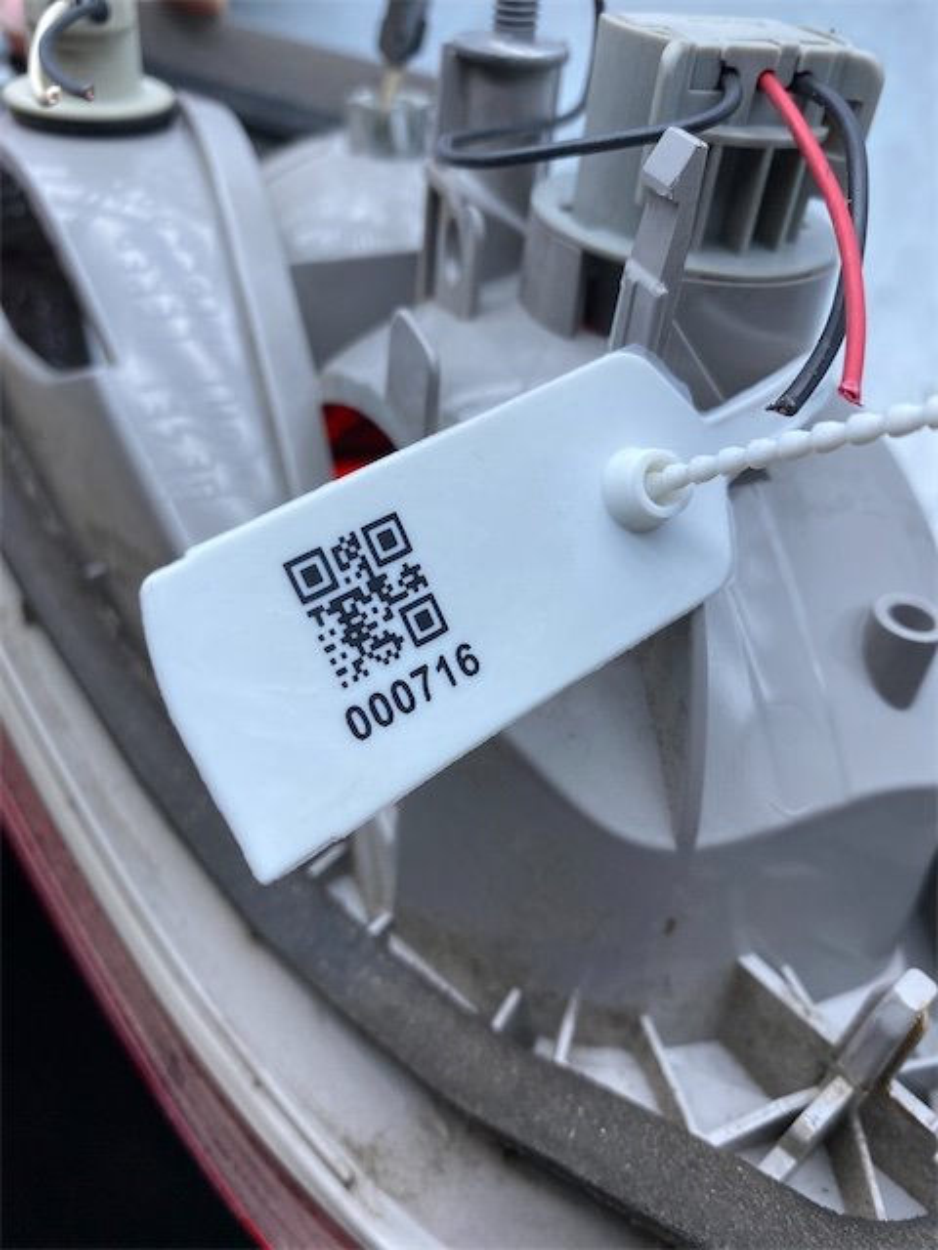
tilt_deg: -65.3
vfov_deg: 67.3
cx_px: 469
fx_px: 939
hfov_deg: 53.1
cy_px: 625
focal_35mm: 26
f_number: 1.8
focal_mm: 4.25
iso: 32
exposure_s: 1/733
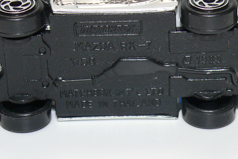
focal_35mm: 174
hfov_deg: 11.8
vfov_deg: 7.9
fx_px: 1150
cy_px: 51
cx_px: 124
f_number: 4
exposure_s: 1/30
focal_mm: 13.6
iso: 100
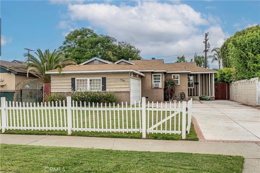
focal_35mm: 31
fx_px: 224
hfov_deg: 60.3
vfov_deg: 42.3
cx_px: 130
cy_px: 86
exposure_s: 1/640
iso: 320
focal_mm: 21
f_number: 5
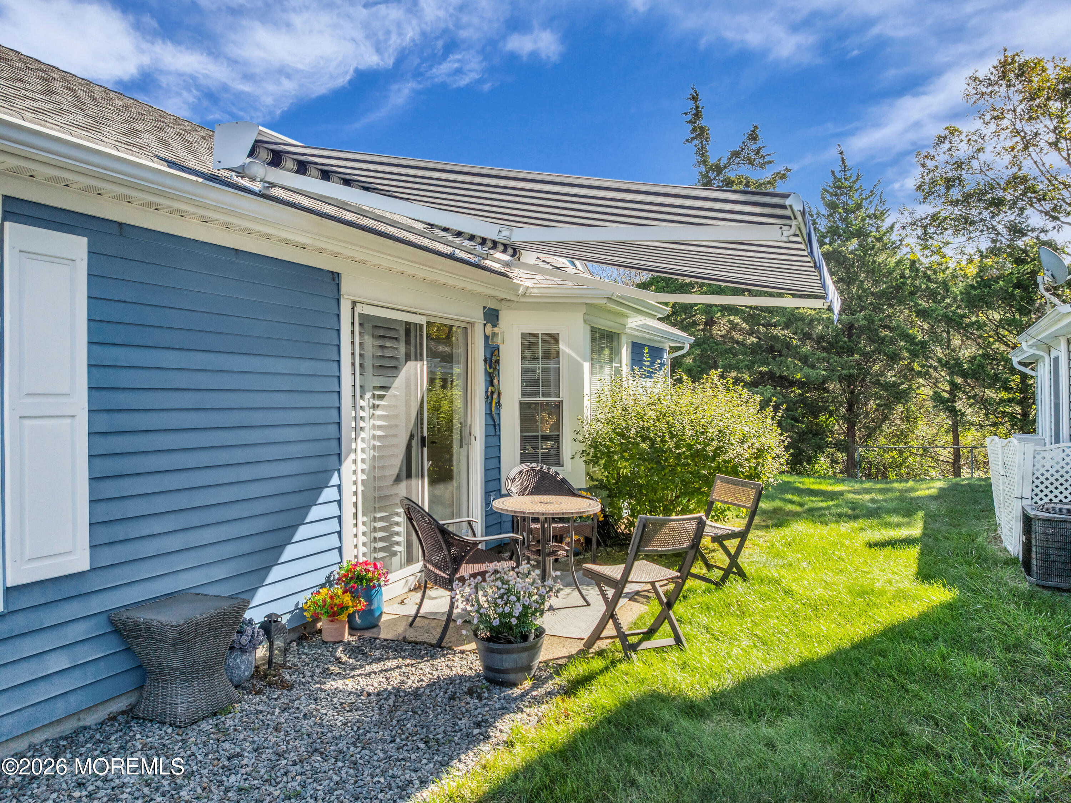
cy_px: 402
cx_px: 536
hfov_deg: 71.6
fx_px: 742
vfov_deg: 56.8
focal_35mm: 24
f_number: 2.8
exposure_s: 1/2500
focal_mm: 12.29
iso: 350
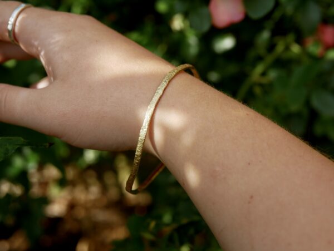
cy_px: 126
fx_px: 483
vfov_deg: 29.1
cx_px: 167
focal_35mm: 50
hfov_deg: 38.2
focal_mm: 25
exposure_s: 1/640
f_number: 3.5
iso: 200
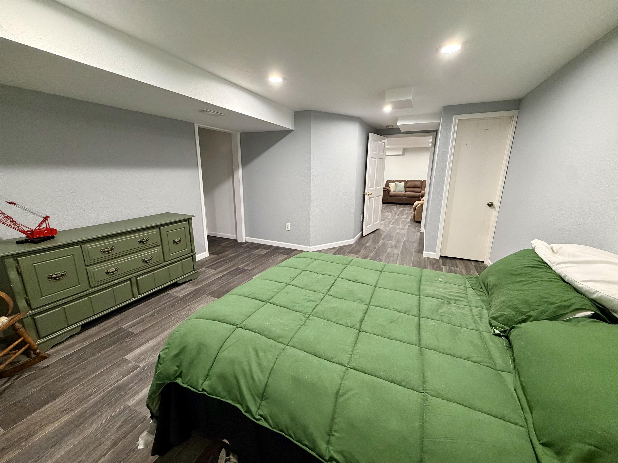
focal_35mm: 14
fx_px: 250
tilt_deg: -14.4
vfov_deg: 85.7
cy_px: 232
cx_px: 309
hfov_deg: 102.1
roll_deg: +0.1
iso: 400
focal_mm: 2.22
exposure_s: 1/60
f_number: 2.2
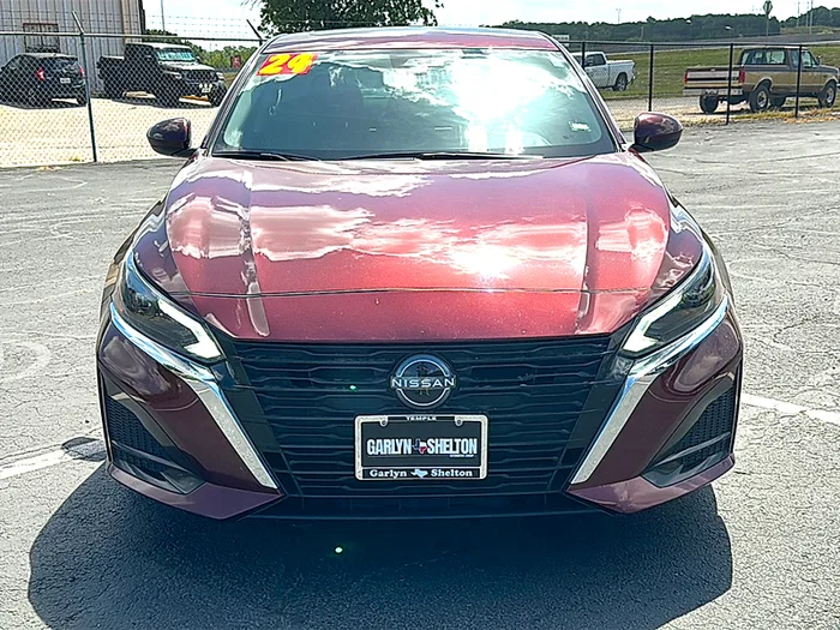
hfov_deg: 51.4
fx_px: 874
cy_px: 315
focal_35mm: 36
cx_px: 420
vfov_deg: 39.7
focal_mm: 6.86
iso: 80
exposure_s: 1/4587
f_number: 1.78
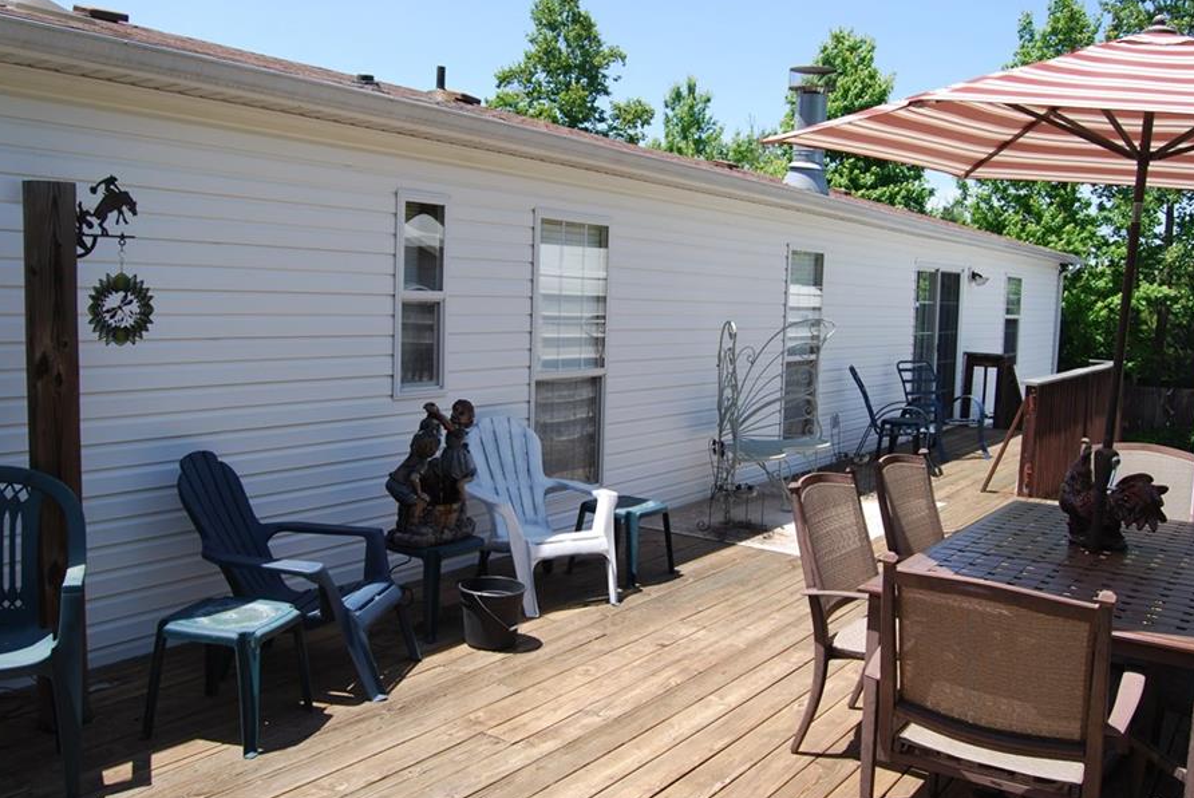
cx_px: 609
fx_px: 1029
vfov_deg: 42.3
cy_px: 362
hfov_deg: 60.2
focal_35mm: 31
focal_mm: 18
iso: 100
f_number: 7.1
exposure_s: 1/200
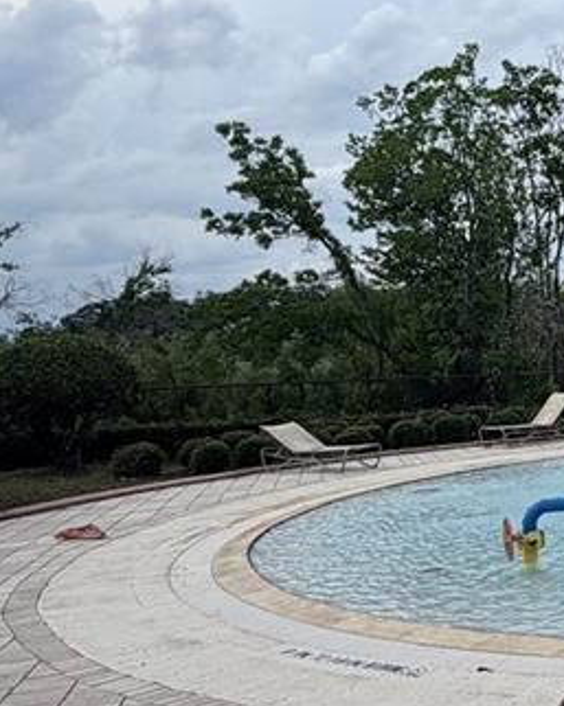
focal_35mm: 51
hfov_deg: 24.9
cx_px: 772
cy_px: 327
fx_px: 1066
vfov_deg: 36.7
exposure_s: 1/942
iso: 20
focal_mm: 2.22
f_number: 2.2
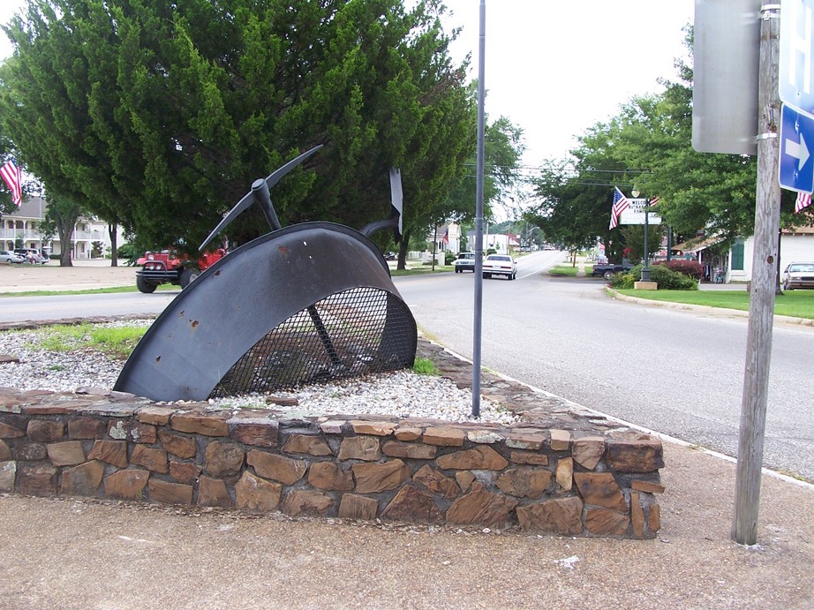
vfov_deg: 40.7
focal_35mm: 35
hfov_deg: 52.6
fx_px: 823
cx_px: 407
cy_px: 305
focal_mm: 6
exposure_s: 1/250
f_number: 2.8
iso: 80
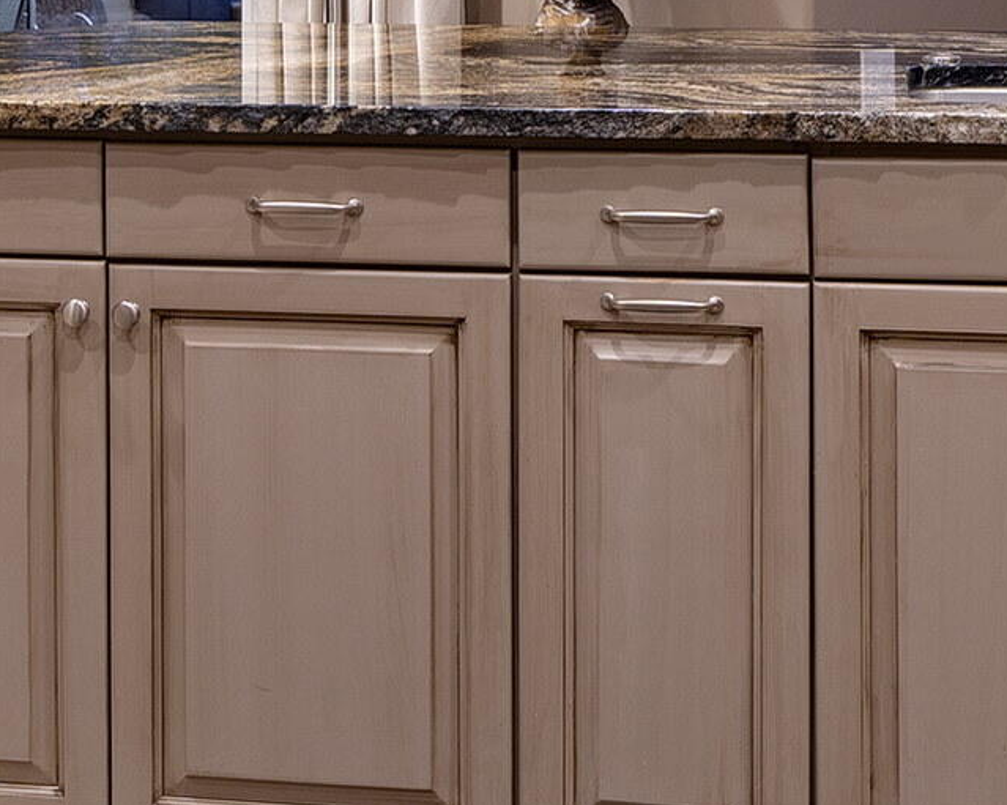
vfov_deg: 19.6
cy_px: -123
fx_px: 2205
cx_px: 537
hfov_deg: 25.7
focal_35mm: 74
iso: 100
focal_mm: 18
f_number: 9
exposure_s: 1.6
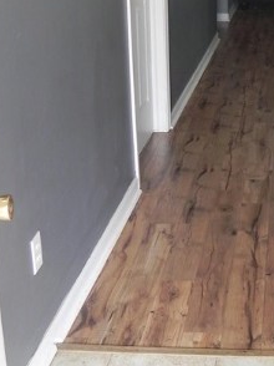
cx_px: 283
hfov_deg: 20.8
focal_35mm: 68
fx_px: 719
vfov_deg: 27.1
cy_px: 9
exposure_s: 1/31.3
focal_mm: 4.6
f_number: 4
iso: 160
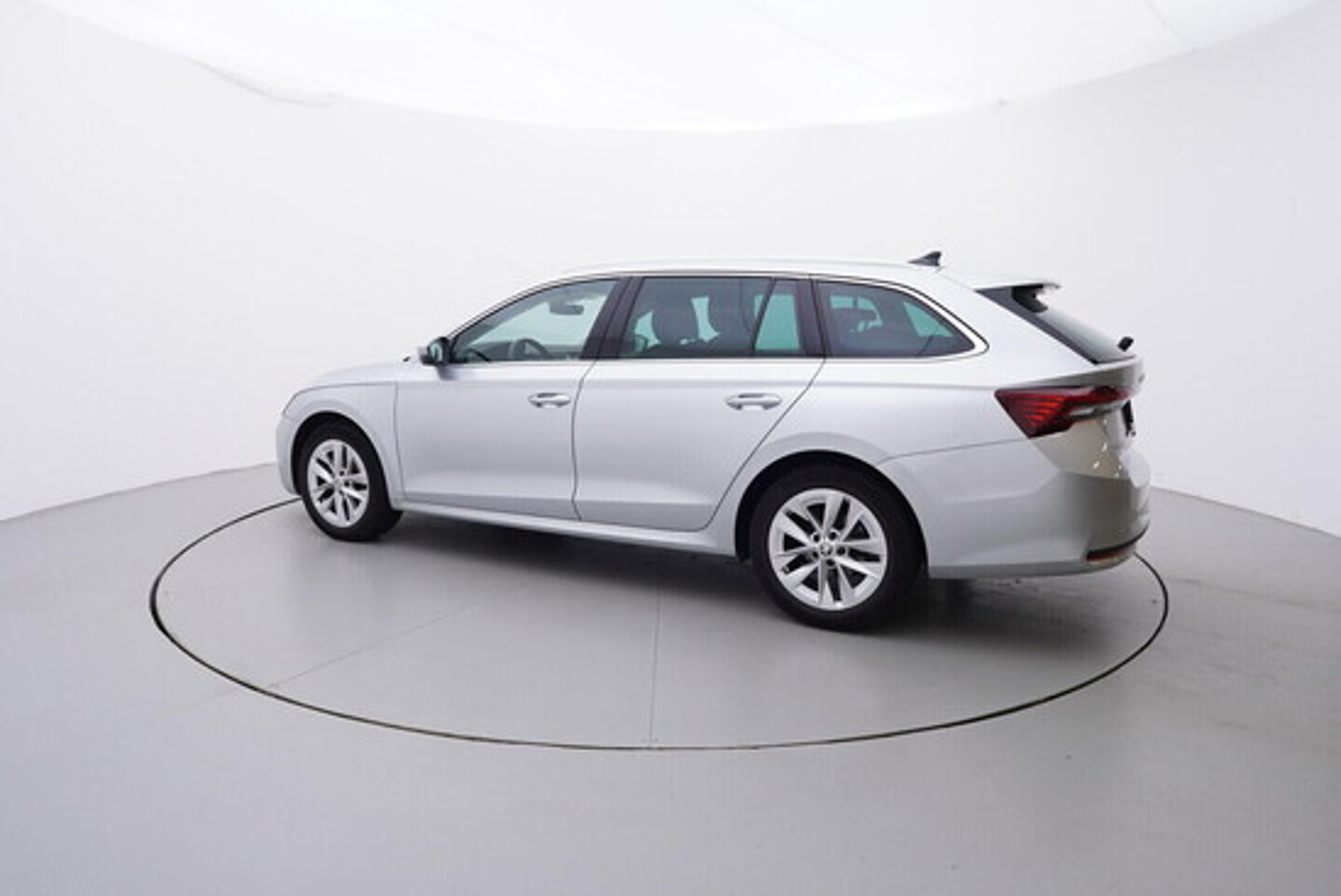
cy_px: 448
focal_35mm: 22
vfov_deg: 56.2
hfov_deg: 77.3
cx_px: 670
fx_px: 839
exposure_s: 1/80
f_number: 5
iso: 200
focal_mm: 15
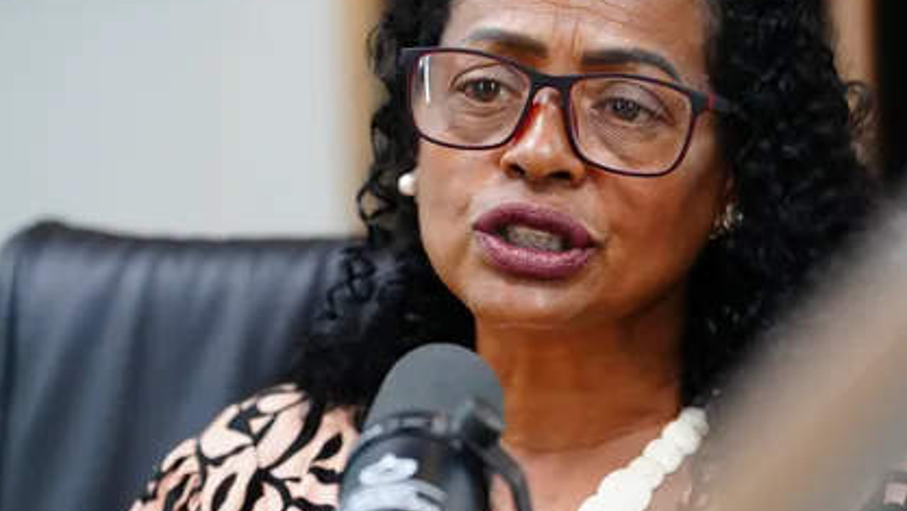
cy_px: 222
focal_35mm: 211
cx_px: 452
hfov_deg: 10.2
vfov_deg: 5.8
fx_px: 5077
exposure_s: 1/200
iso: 5000
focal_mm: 200
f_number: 4.5
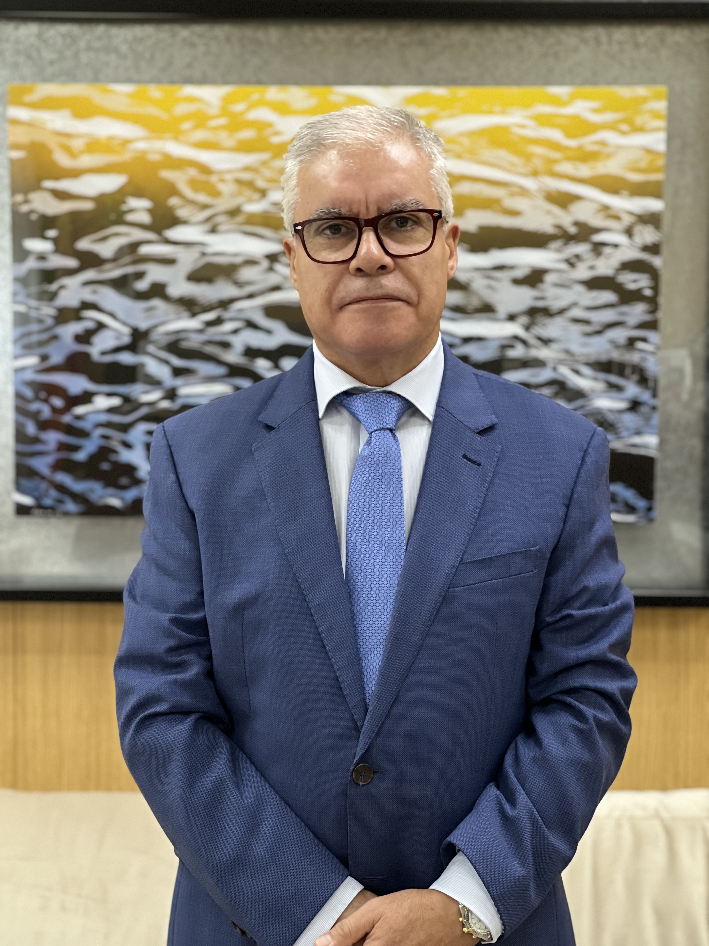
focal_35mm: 77
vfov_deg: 25.3
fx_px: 2103
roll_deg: +0.2
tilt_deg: -5.4
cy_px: 473
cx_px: 354
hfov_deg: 19.1
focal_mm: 9
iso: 400
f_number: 2.8
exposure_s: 1/25
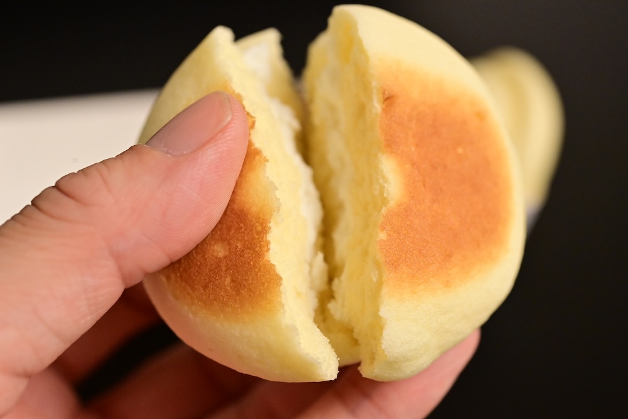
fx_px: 1047
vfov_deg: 22.6
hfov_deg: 33.4
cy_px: 210
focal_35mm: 60
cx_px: 314
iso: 6400
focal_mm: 60
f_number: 6.3
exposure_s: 1/200
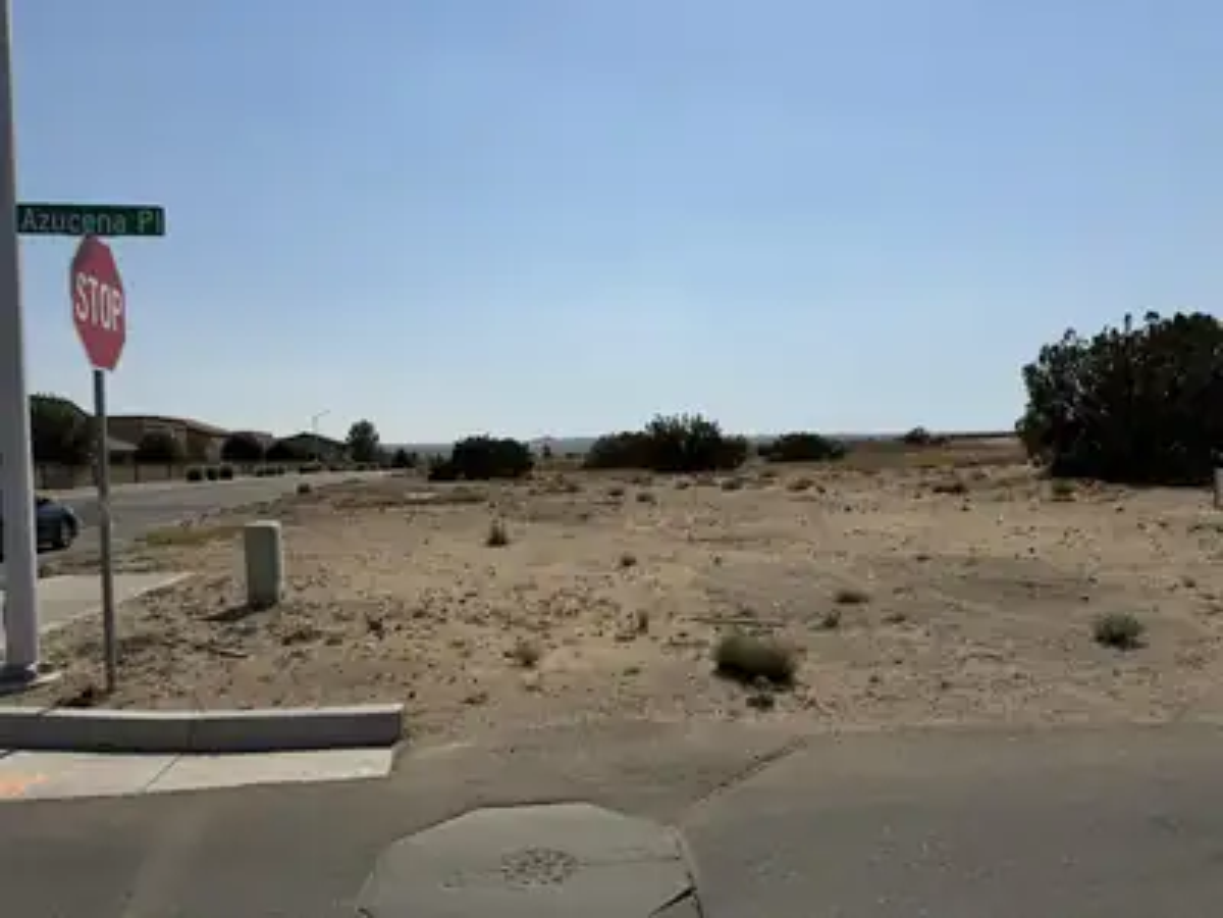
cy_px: 459
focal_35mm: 24
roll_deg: +1.2
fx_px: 848
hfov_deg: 71.6
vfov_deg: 56.8
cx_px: 612
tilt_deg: -0.9
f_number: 1.78
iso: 80
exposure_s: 1/17544
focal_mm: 6.76
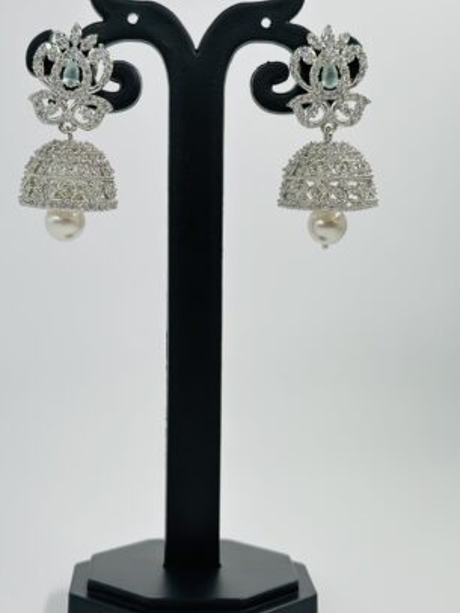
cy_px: 277
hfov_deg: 22.2
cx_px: 195
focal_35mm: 66
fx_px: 1170
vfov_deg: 29.4
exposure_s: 1/1541
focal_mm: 6.86
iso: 80
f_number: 1.78
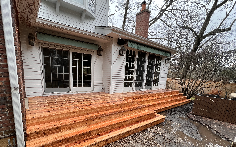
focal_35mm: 16
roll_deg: -2.0
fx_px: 103
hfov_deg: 97.4
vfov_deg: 69.6
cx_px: 105
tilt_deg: -11.1
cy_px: 96
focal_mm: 1.57
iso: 32
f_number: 1.8
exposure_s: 1/488
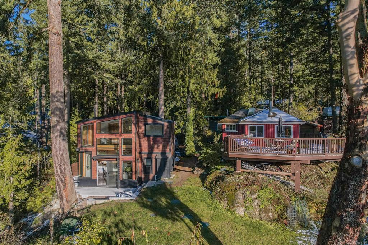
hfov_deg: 78.6
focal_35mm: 22
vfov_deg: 57.2
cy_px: 122
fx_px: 225
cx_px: 184
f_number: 2.8
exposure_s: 1/4000
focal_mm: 8.38
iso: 400
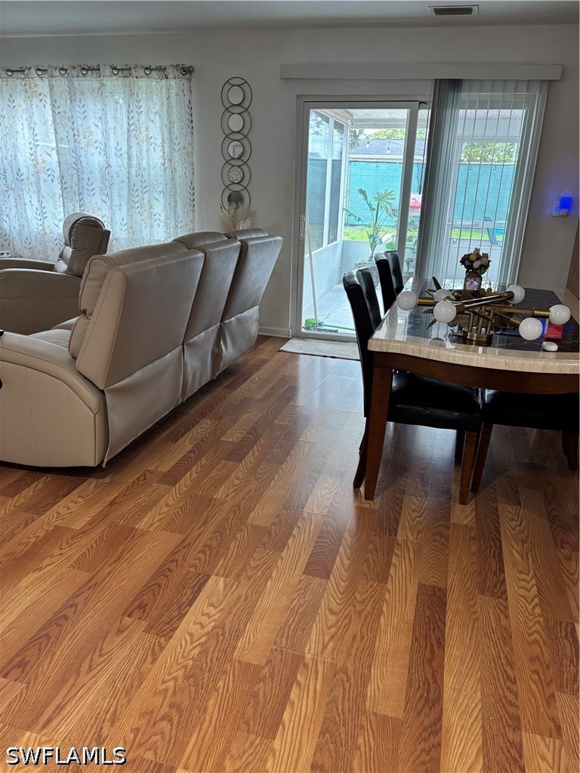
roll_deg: -1.4
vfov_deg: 67.3
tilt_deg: -18.8
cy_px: 386
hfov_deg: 53.1
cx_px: 290
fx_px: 581
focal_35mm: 26
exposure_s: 1/60
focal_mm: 5.96
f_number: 1.6
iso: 125
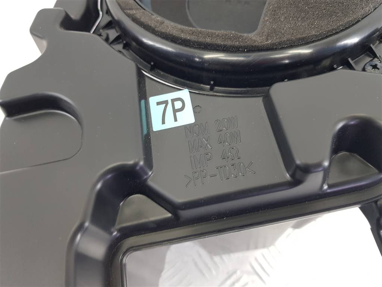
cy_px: 144
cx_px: 191
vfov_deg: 53.1
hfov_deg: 67.3
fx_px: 287
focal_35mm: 26
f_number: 1.7
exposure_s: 1/50
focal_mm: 4.2
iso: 100
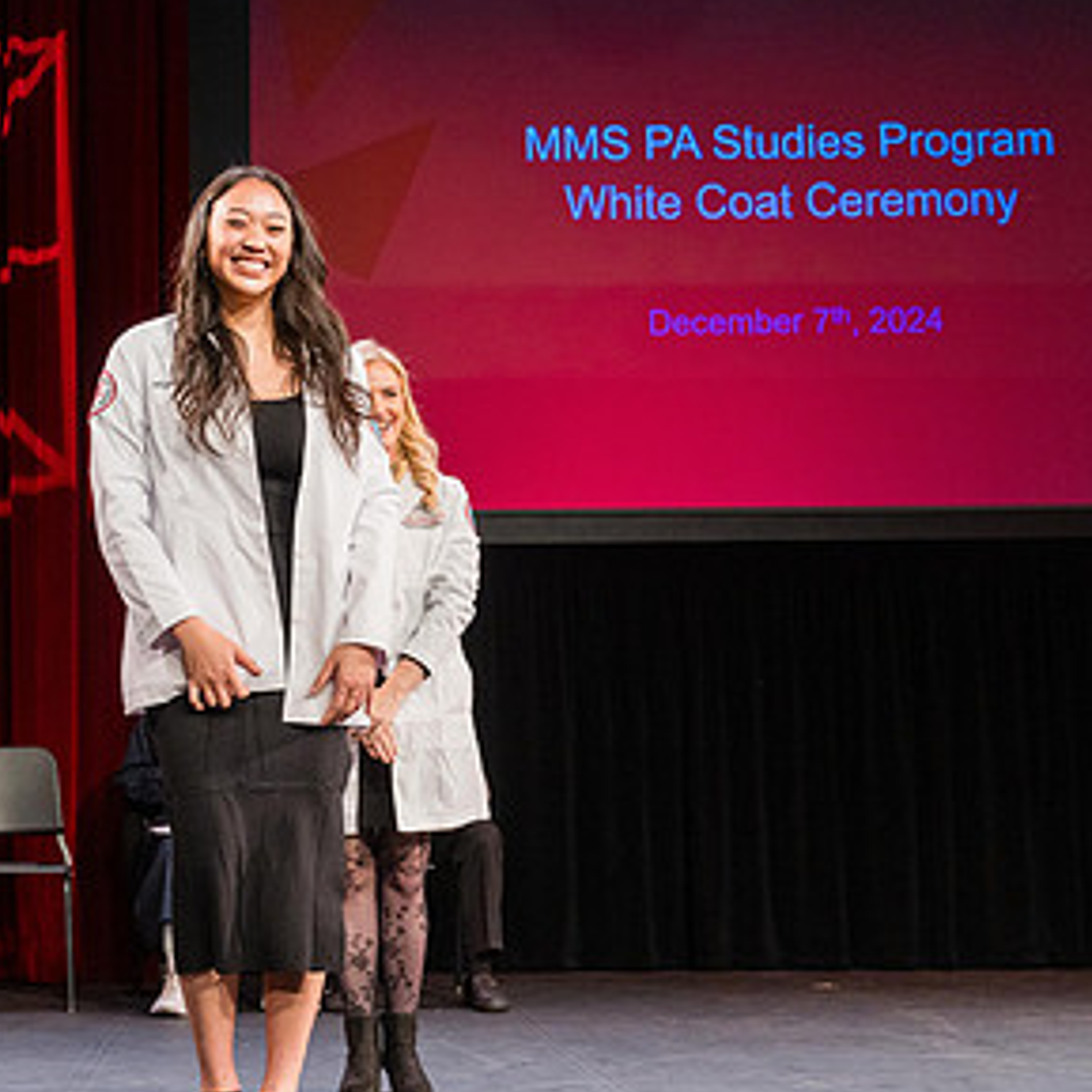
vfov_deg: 28.1
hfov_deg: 27.7
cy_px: 656
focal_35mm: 61
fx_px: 2177
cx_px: 257
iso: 1250
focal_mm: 35.7
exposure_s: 1/320
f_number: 3.5
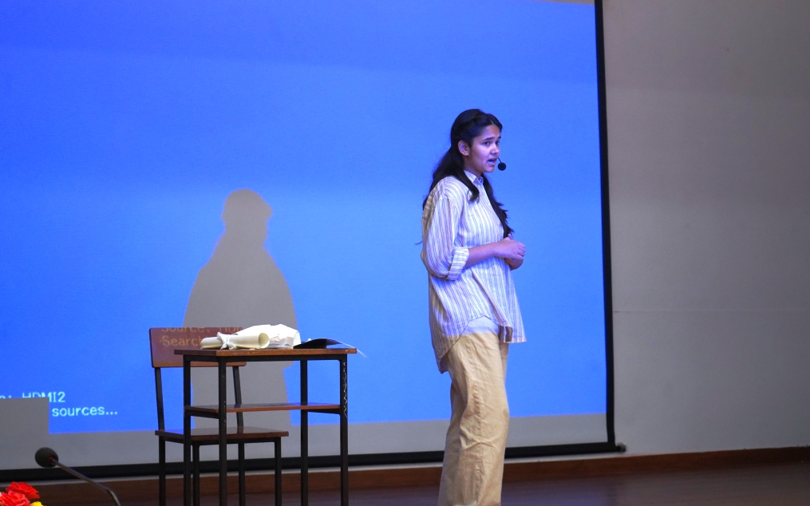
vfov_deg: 18.1
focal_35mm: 72
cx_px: 405
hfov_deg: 28.6
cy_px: 245
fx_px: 1589
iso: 3200
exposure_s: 1/160
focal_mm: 70
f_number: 5.6
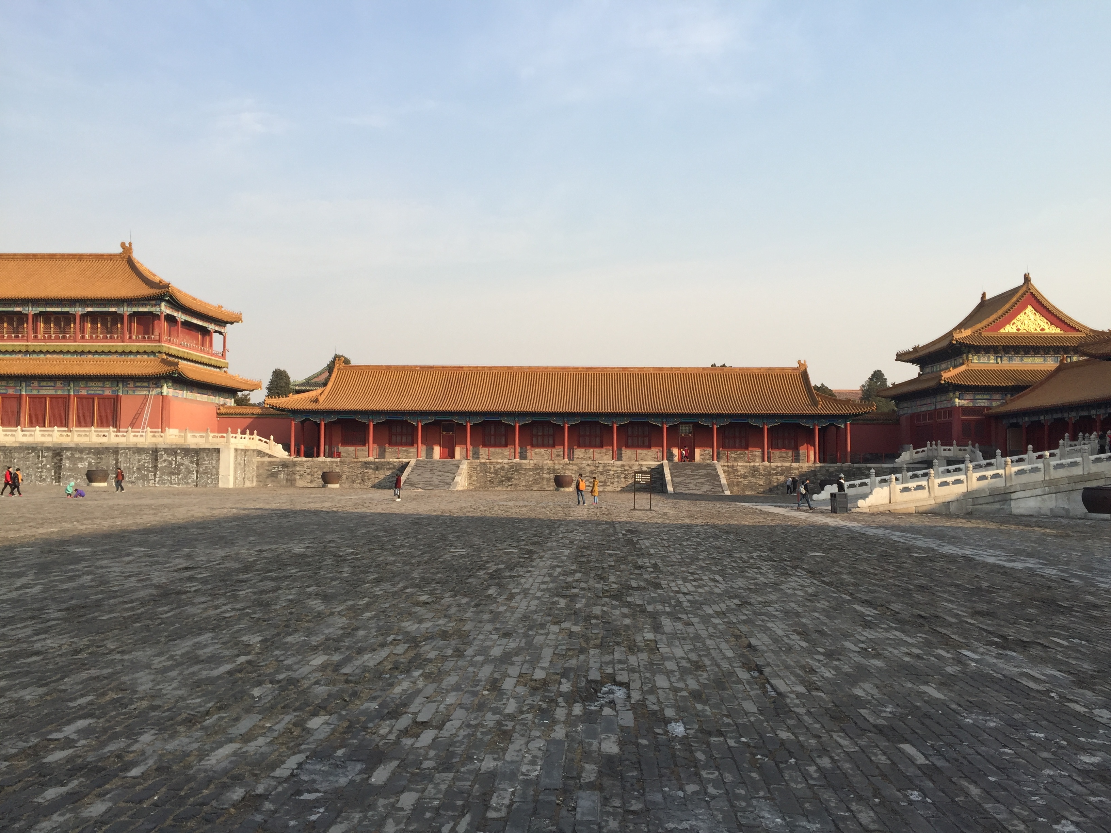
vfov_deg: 48.2
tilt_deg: +3.0
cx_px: 556
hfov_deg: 61.7
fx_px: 931
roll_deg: -0.5
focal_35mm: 29
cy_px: 416
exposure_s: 1/1014
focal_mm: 4.15
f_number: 2.2
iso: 32
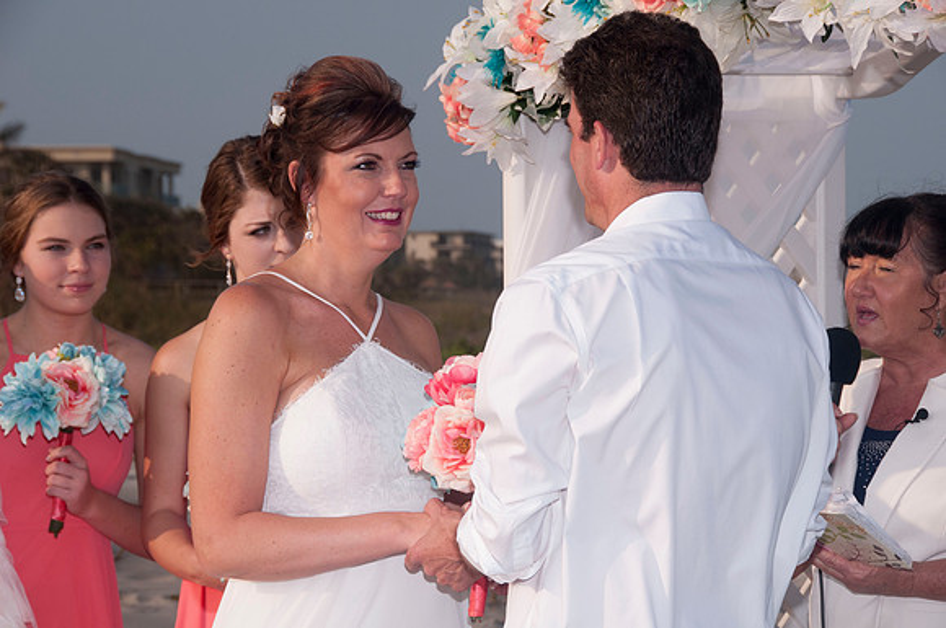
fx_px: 3739
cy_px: 314
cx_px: 473
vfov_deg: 9.6
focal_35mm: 142
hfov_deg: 14.4
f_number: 11
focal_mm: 95
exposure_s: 1/250
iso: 100
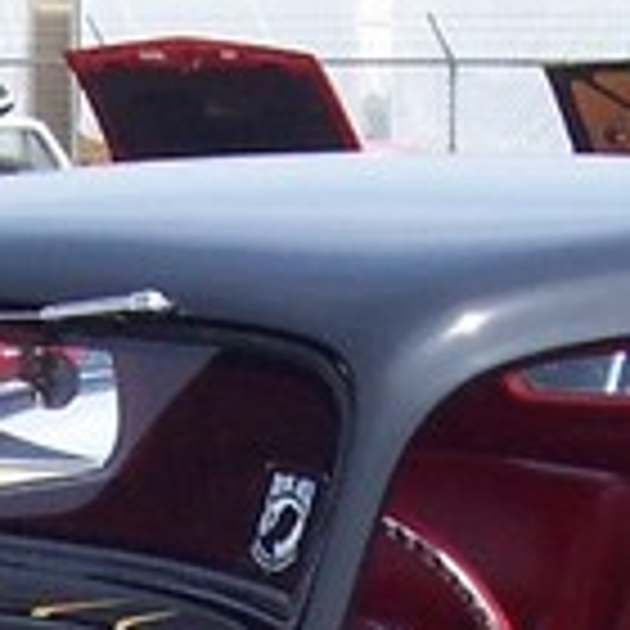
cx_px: 140
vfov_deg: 6.0
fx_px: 5909
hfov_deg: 6.1
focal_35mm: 287
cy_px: 1030
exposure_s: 1/250
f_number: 6.7
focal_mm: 8.6
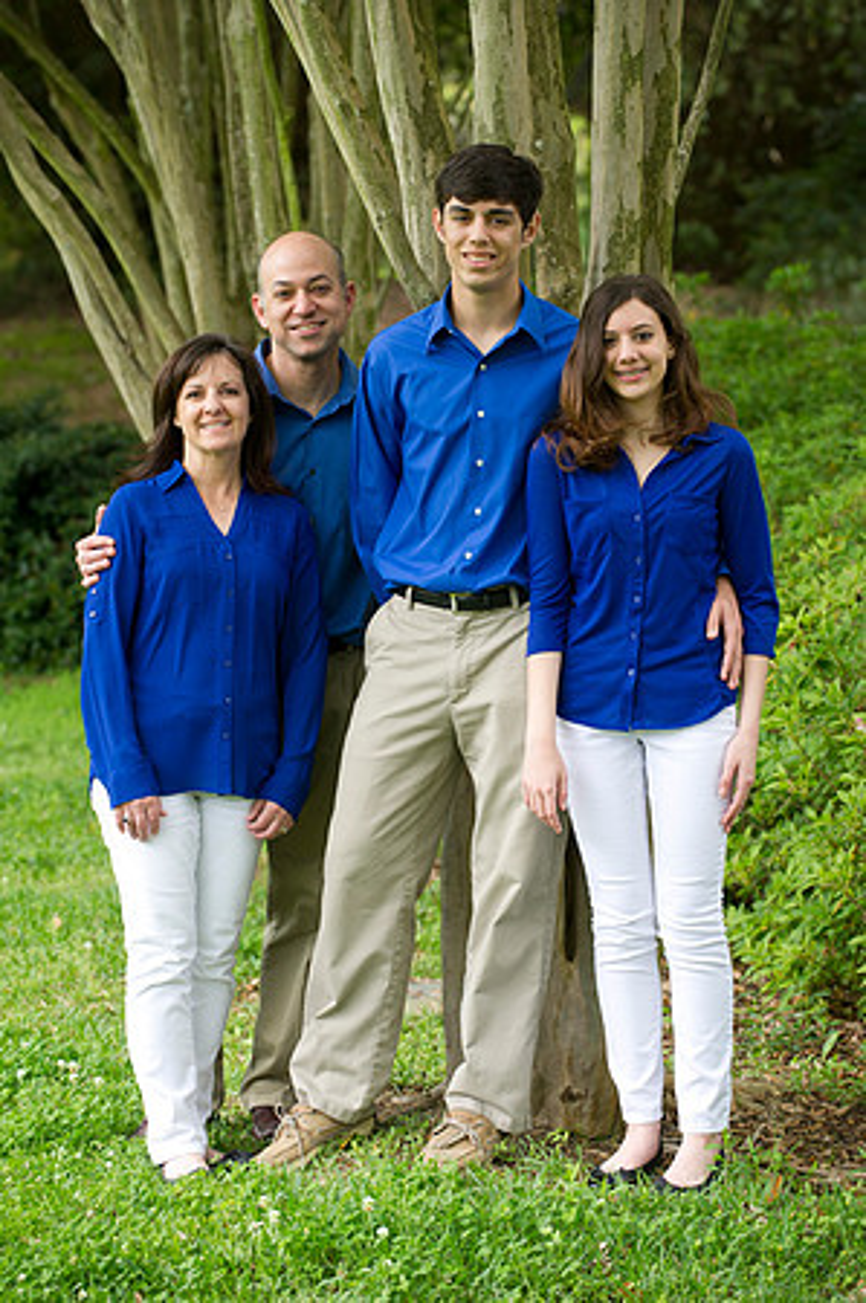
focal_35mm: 120
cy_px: 652
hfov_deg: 11.4
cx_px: 433
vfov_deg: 17.1
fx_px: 4340
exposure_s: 1/100
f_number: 4
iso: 320
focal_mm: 120
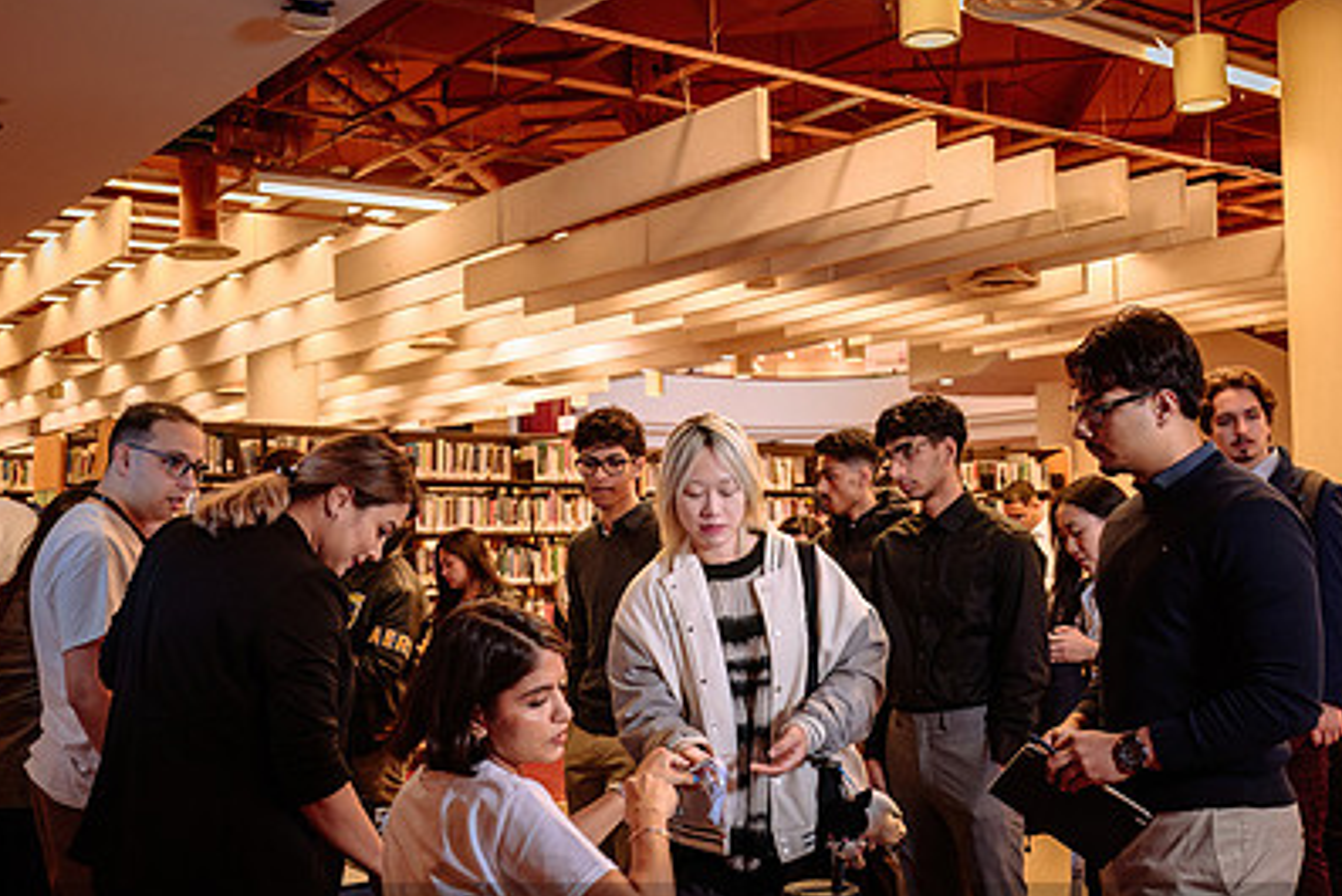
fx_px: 1566
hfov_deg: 46.4
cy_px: 467
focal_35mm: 42
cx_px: 638
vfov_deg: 31.9
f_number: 3.5
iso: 1000
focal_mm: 25.5
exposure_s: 1/100
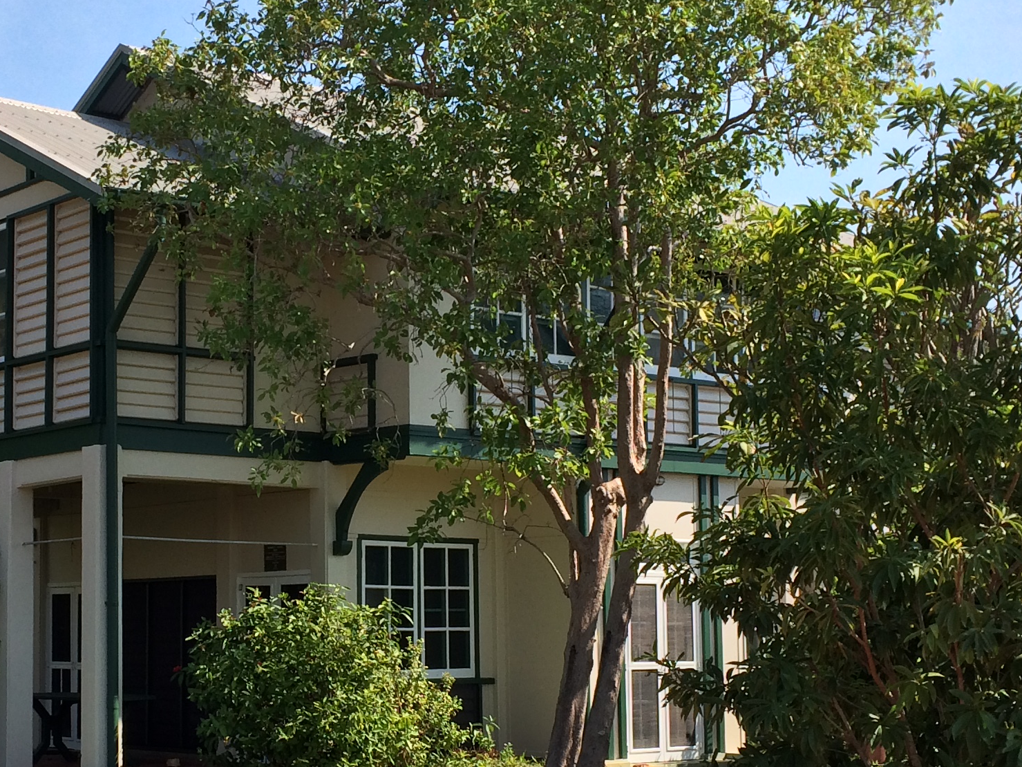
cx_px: 312
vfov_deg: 22.9
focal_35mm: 64
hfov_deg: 30.0
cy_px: 469
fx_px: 1889
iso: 32
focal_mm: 4.15
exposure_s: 1/1520
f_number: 2.2
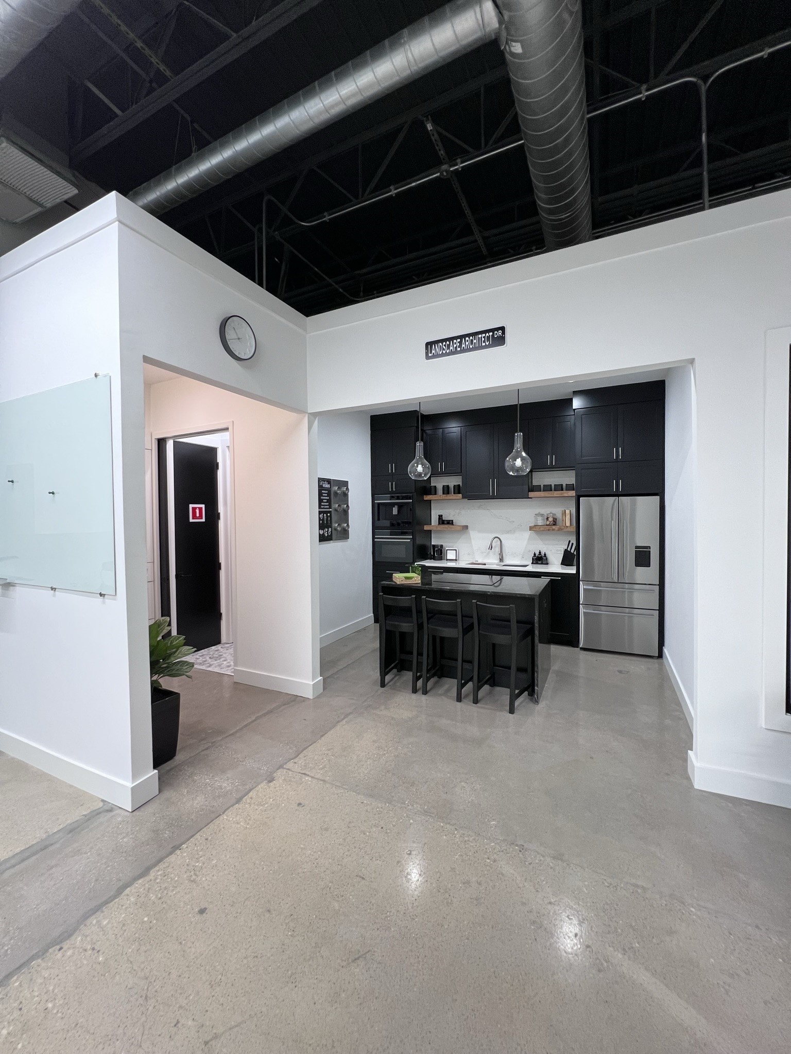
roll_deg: +0.2
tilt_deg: -0.9
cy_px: 527
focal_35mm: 13
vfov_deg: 106.2
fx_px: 396
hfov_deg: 89.9
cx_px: 396
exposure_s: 1/60
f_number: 1.8
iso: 160
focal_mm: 1.57
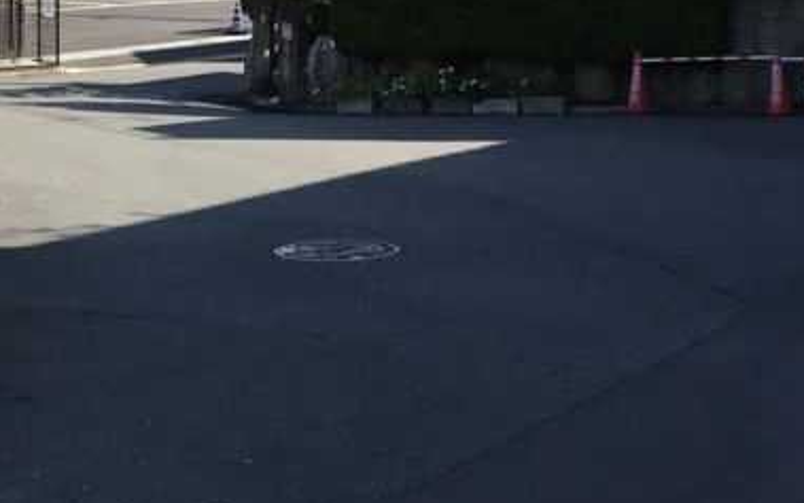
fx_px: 1819
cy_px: 57
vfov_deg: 15.6
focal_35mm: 83
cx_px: 303
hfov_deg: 24.9
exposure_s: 1/1399
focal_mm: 4.15
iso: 25
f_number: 2.2
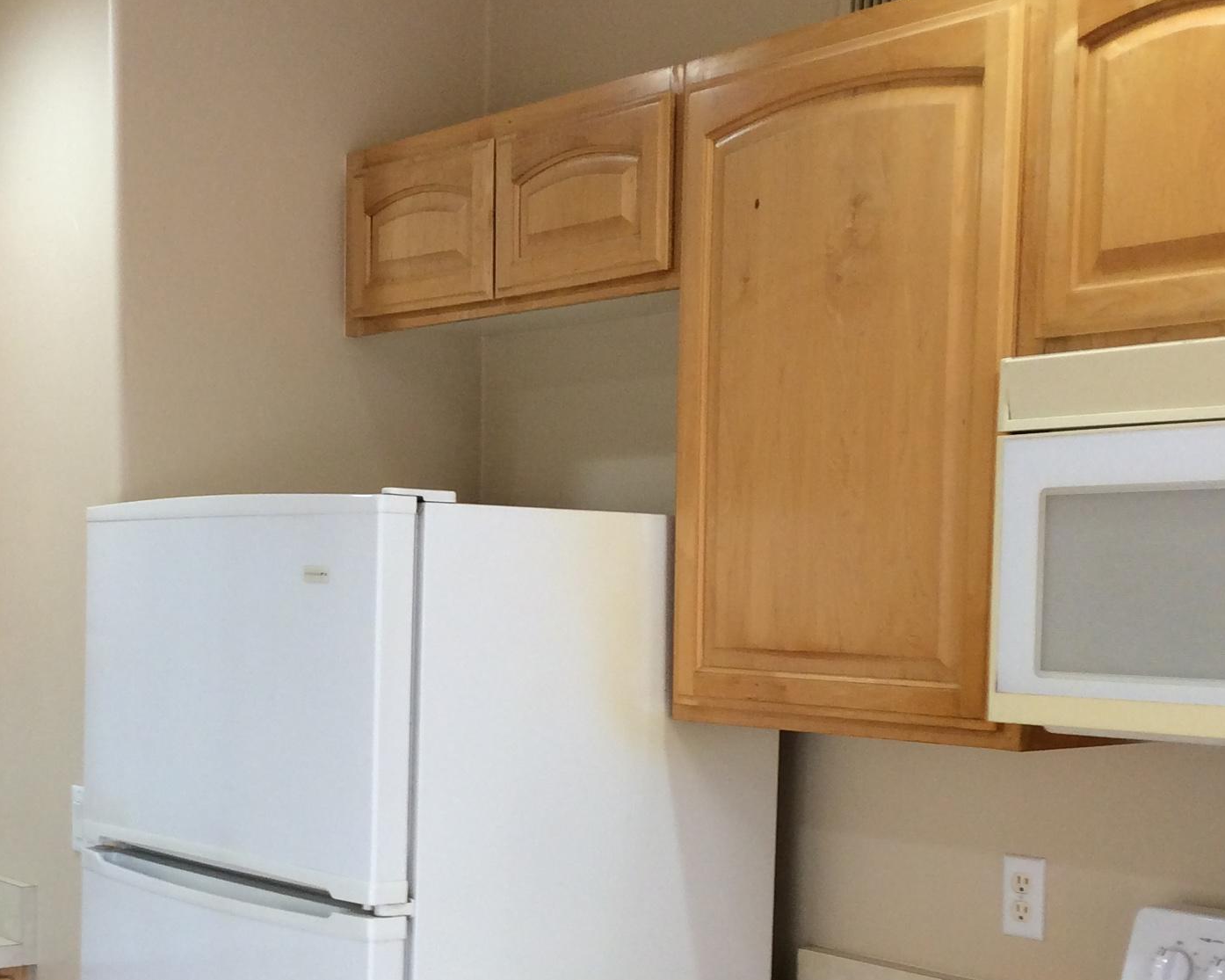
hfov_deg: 32.2
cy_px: 733
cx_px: 391
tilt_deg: -4.4
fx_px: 2103
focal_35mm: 58
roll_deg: +1.0
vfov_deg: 25.9
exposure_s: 1/24
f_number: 2.4
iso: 50
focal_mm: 3.3
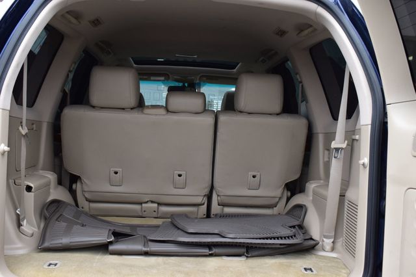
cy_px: 138
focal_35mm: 38
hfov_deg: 51.3
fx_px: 433
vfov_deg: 35.5
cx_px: 208
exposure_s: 1/100
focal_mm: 25
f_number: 9
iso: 400
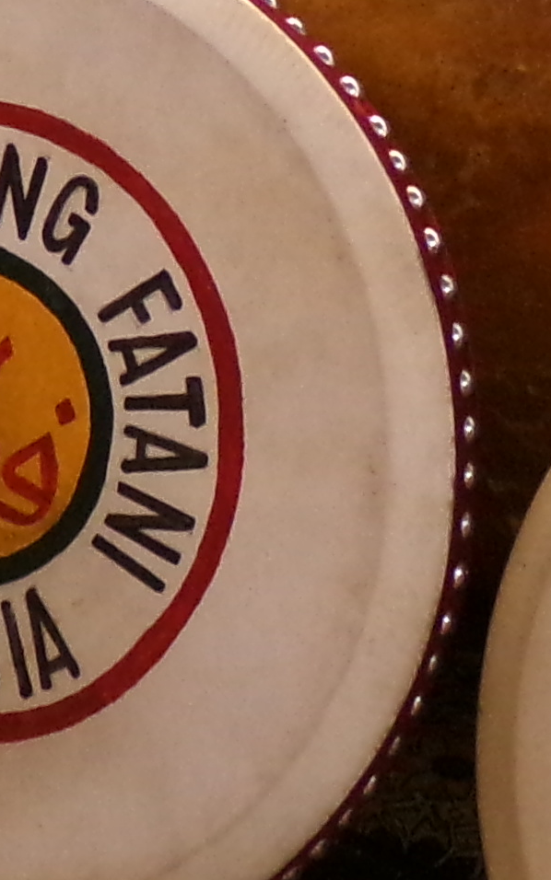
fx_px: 3434
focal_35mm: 143
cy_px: -284
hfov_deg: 9.0
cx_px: -144
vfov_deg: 14.0
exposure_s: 1/17
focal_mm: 5
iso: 398
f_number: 3.8
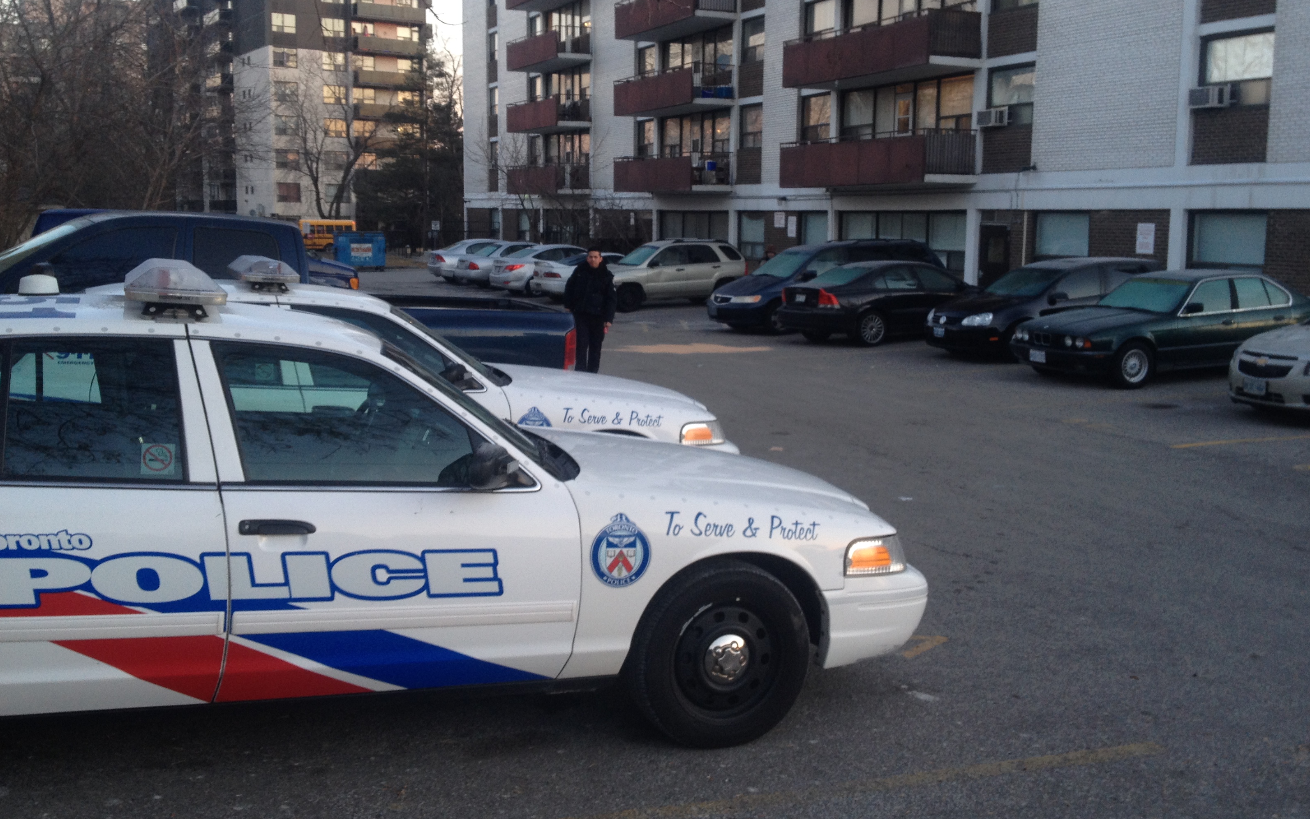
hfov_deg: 51.5
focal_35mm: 38
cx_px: 667
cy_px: 361
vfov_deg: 33.5
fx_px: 1357
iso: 64
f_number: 2.4
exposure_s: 1/40
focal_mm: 4.28
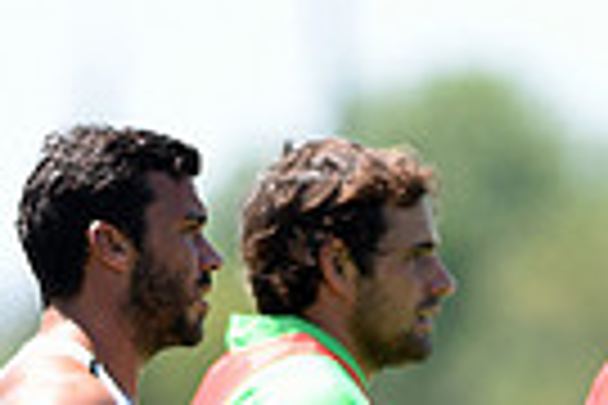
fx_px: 21785
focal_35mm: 1290
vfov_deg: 1.1
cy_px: 853
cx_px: 297
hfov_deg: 1.6
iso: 200
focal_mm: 300
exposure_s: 1/1250
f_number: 2.8
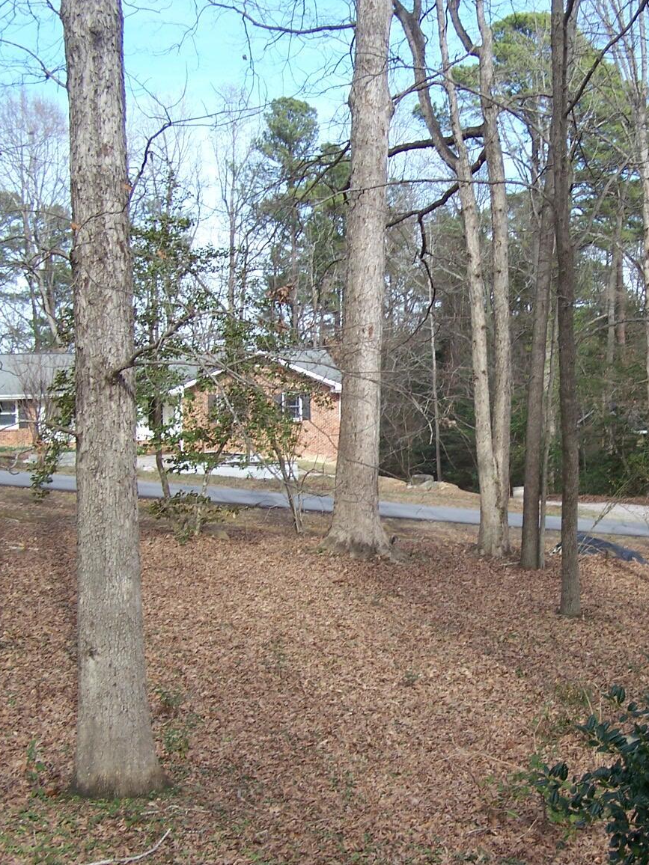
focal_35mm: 51
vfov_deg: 37.5
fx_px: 1275
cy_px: 431
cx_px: 466
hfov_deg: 28.2
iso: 80
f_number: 2.8
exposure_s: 1/350
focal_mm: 6.3
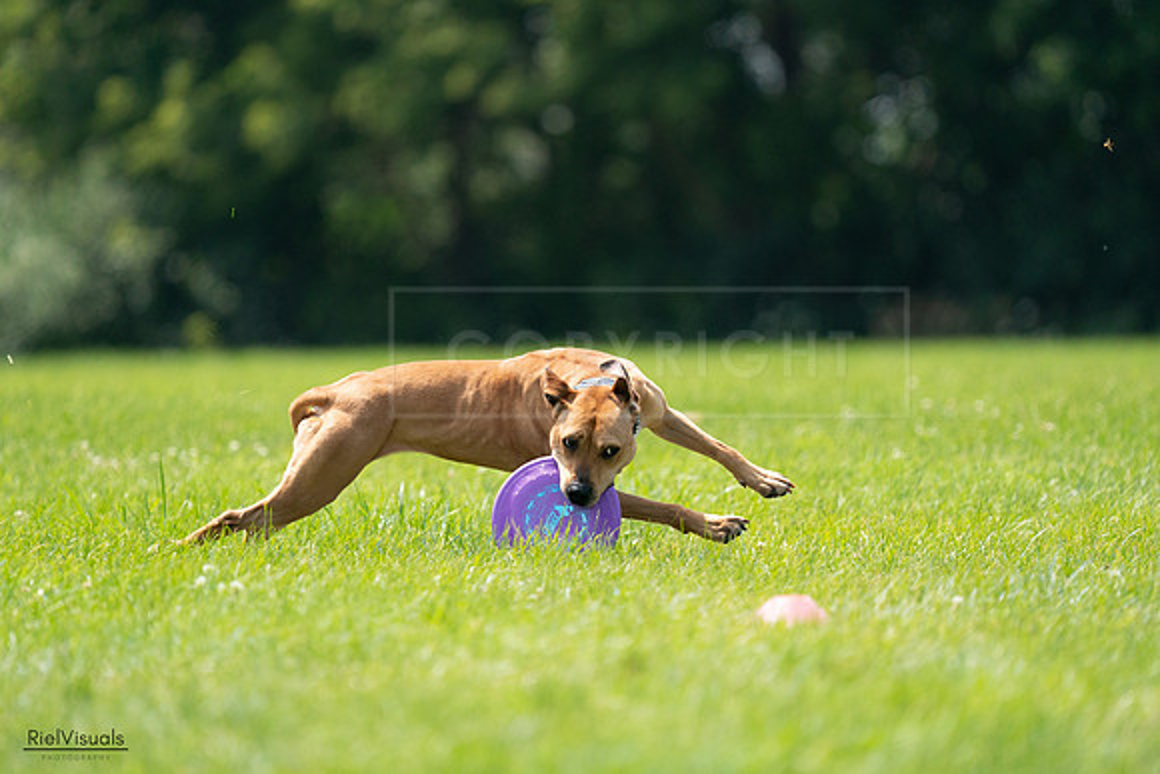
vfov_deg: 3.1
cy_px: 387
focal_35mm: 448
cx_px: 580
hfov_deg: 4.6
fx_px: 14438
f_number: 6.3
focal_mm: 448
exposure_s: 1/4000
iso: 1250
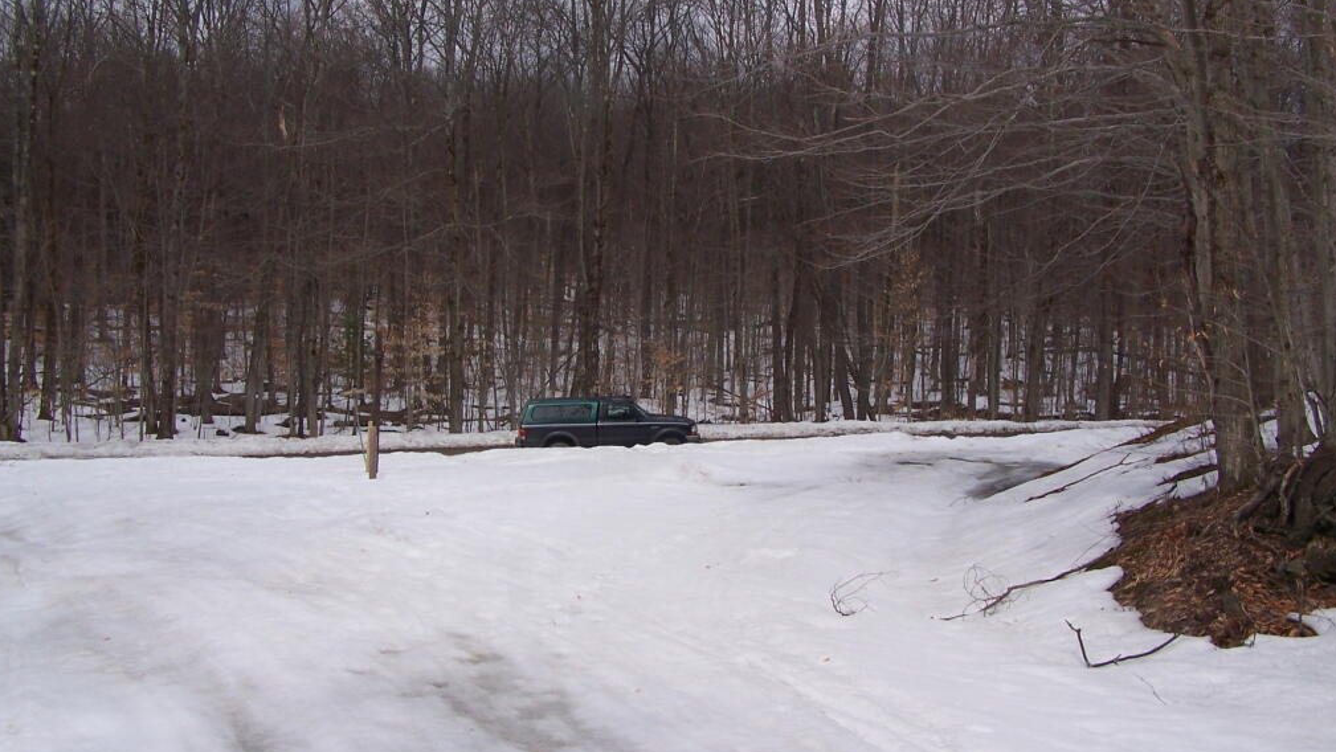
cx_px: 666
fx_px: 1488
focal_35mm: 42
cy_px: 326
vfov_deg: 28.3
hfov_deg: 48.3
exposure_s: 1/500
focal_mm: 6.3
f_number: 5.6
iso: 80
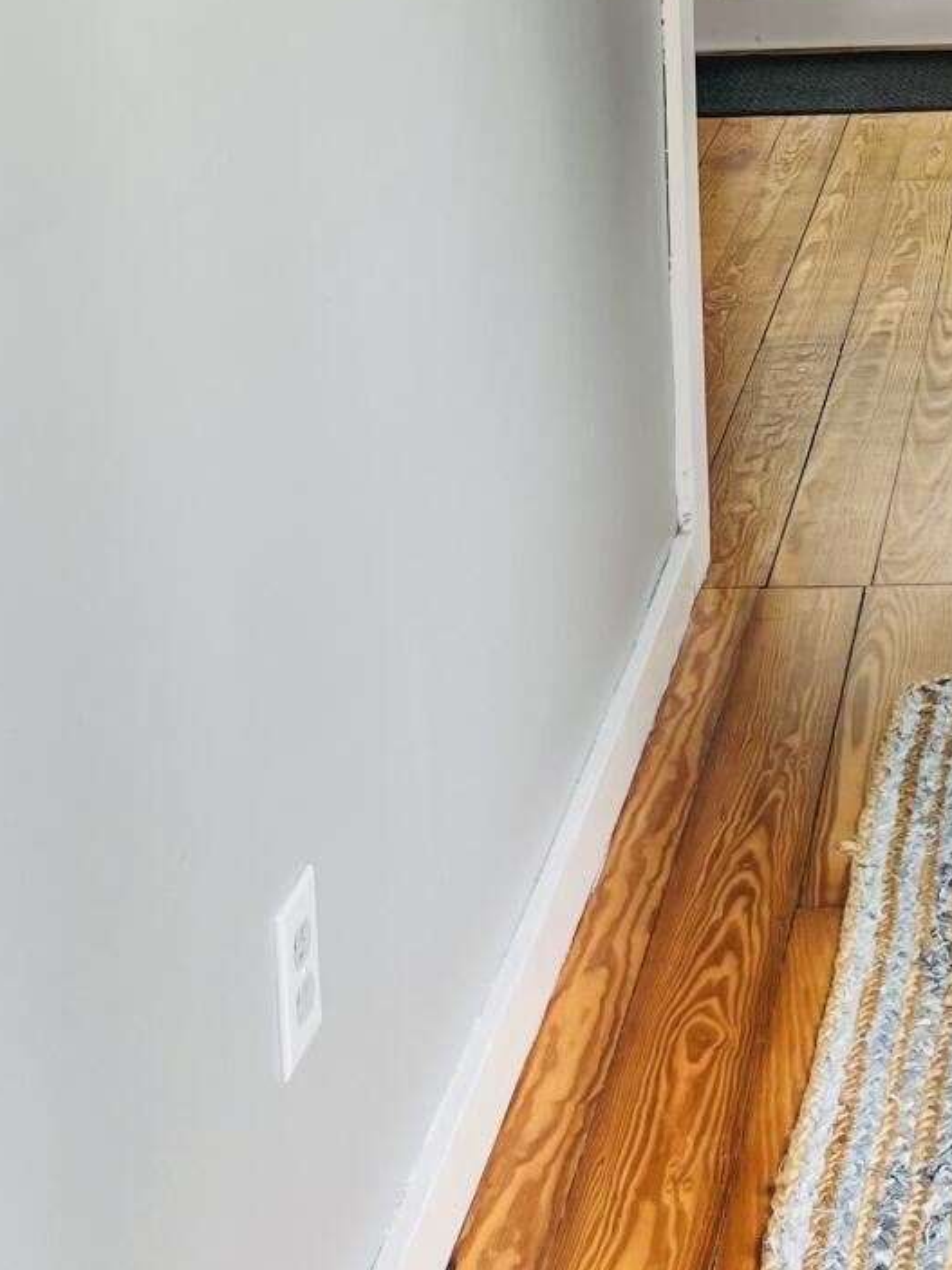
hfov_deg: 19.1
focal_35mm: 74
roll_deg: +1.3
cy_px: -300
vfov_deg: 23.7
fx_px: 2714
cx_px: 1055
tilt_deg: -5.9
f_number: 1.5
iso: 50
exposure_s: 1/121
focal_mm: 5.7
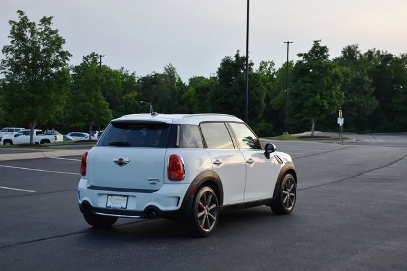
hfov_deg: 33.4
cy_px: 136
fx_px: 678
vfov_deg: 22.6
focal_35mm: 60
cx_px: 204
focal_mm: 40
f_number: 5
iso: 800
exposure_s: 1/250
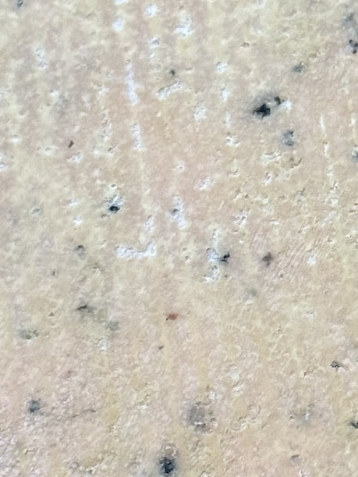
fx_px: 2163
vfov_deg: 12.6
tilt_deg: -61.6
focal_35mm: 157
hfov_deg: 9.4
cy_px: 322
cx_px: 411
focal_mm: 6.76
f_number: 1.78
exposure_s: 1/60
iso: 200
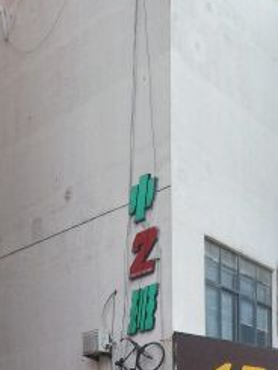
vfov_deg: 23.4
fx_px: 760
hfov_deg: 20.4
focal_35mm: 71
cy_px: 514
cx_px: 232
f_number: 1.7
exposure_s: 1/180
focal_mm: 4.1
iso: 39
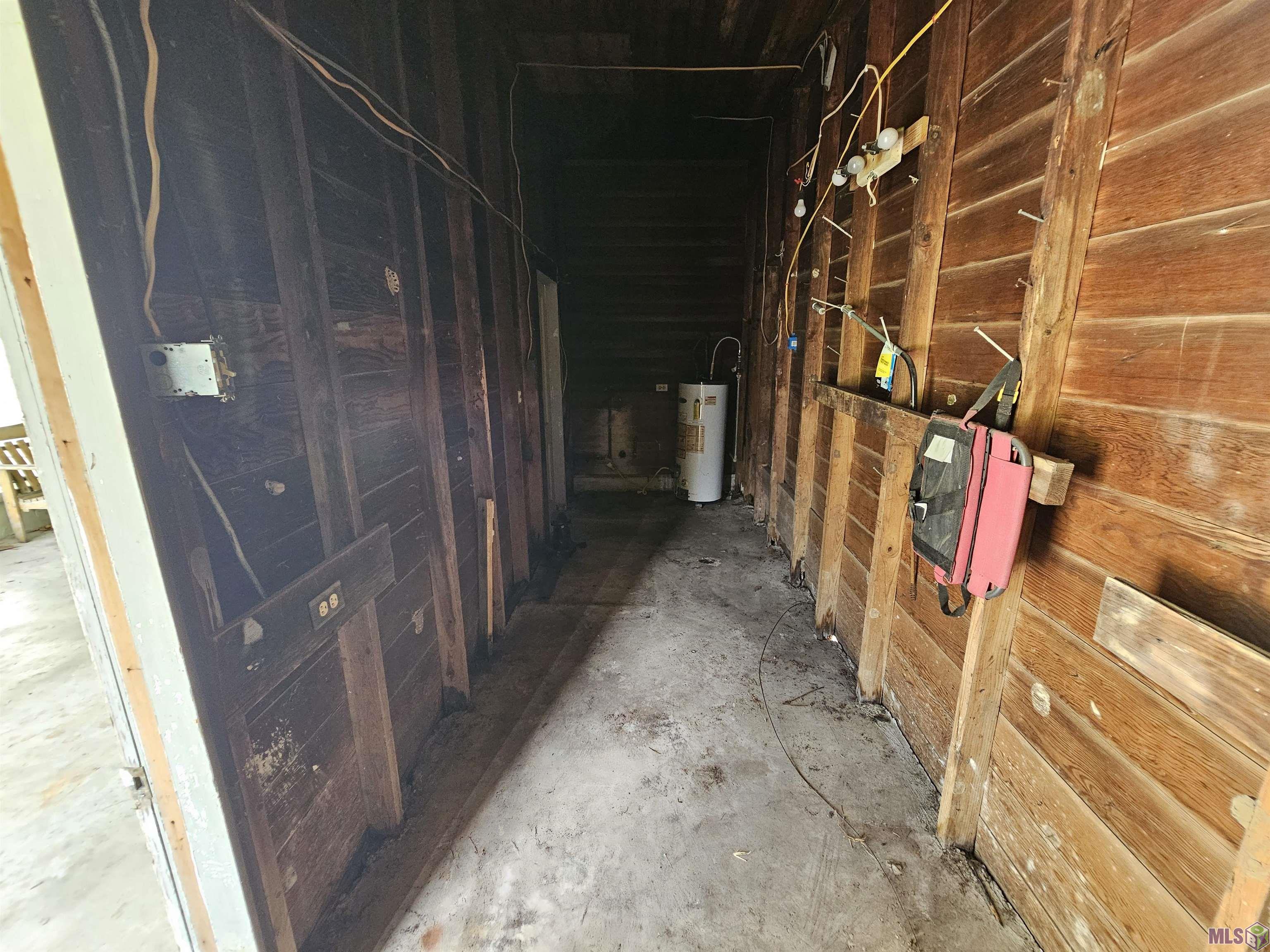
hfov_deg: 106.2
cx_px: 635
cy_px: 476
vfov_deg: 89.9
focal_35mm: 13
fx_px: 477
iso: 320
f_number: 2.2
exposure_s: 1/40
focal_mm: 2.2
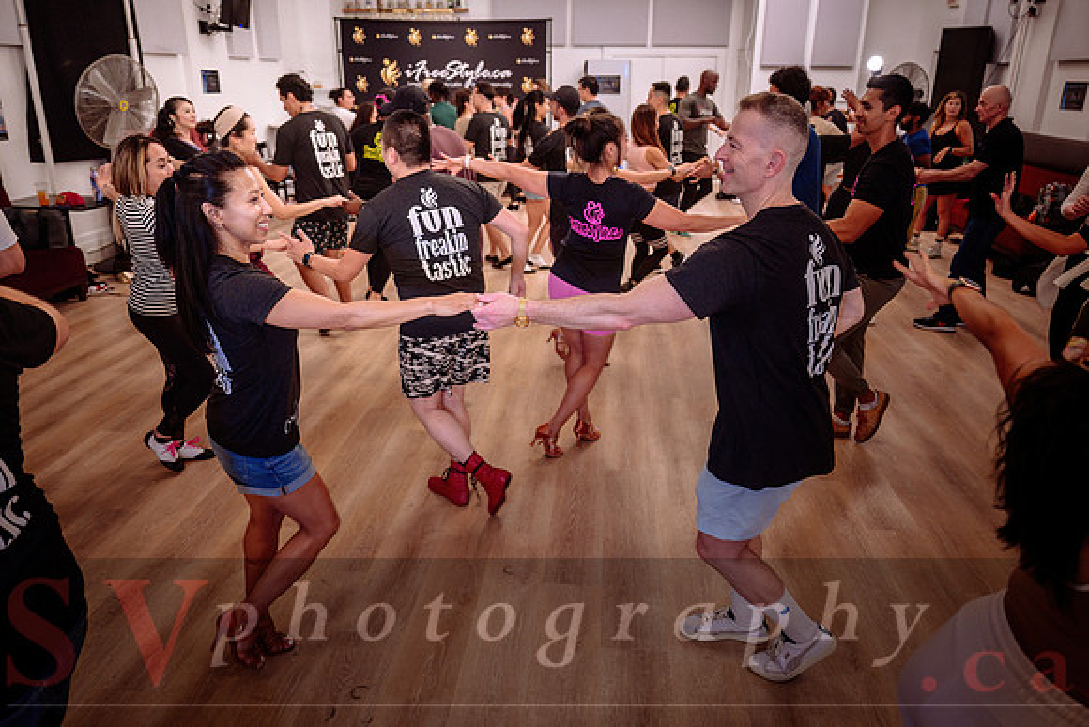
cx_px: 544
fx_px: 758
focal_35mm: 25
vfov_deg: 51.2
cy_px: 364
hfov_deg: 71.4
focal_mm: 24
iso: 1250
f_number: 2.8
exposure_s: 1/125
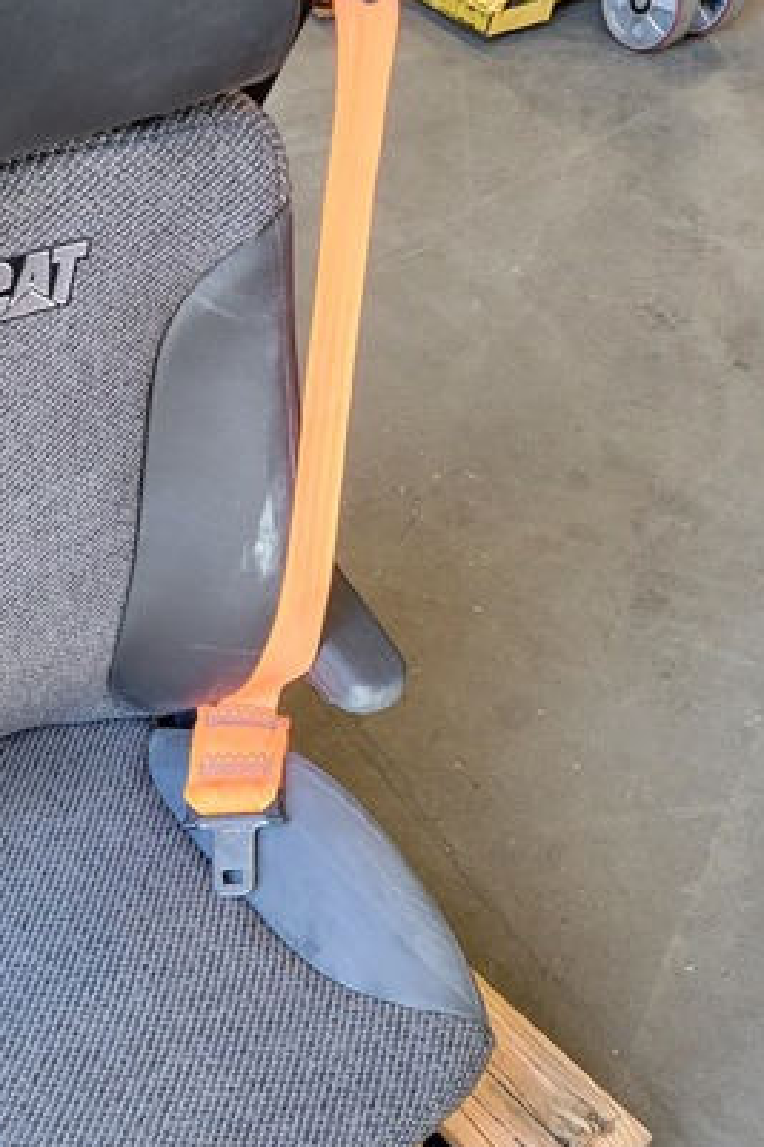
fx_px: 1720
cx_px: -34
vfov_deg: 36.9
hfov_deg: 23.8
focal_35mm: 54
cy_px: 558
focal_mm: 5.4
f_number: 1.8
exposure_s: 1/120
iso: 200
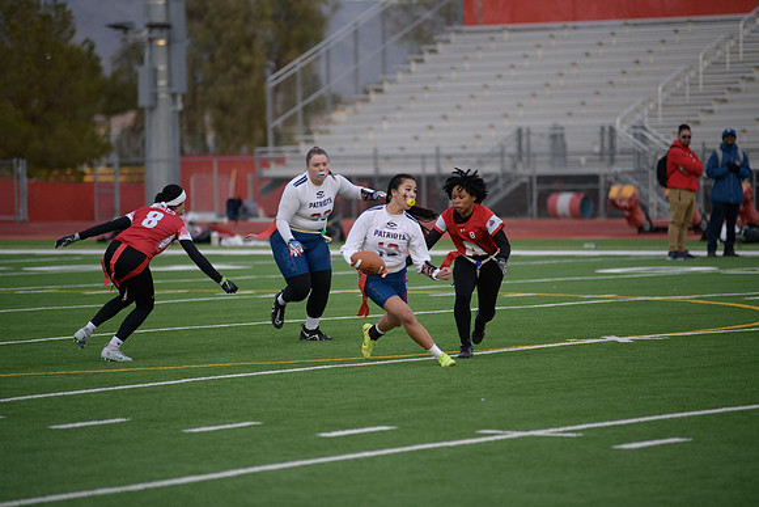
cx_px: 380
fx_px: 4217
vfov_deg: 6.9
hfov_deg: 10.3
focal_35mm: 200
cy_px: 254
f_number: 2.8
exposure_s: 1/3200
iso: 1250
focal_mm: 200
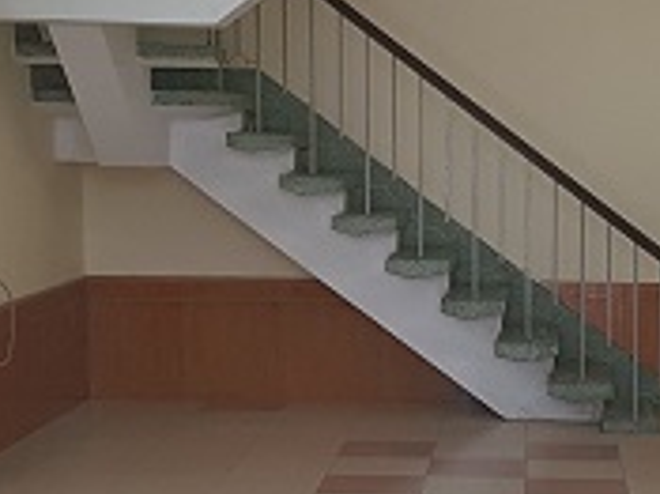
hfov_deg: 19.6
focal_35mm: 99
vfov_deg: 14.9
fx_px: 1886
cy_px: 305
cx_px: 536
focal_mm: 4.2
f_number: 1.7
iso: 80
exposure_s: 1/50
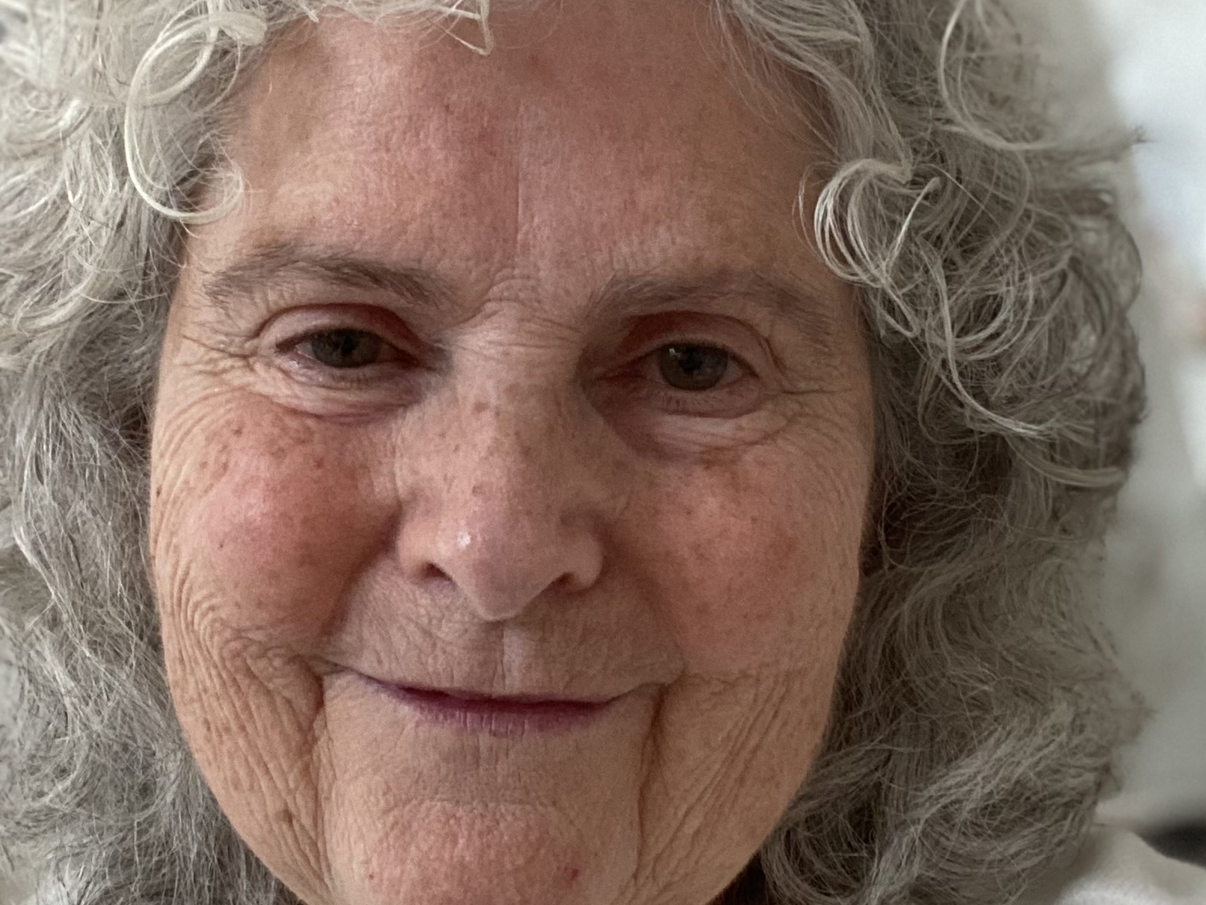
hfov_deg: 33.1
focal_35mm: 58
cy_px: 378
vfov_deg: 25.2
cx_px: 486
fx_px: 2021
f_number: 2.2
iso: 400
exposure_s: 1/40
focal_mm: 2.71
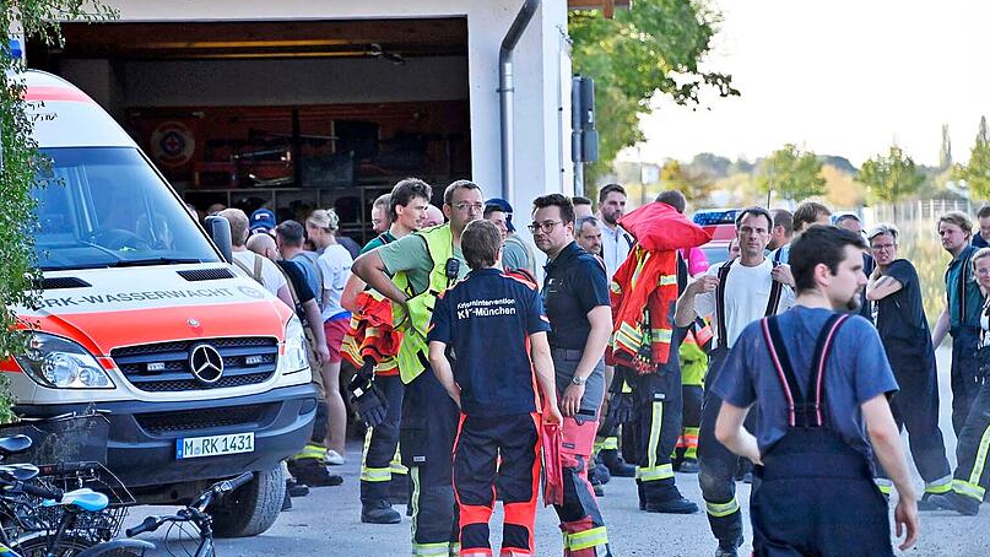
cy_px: 296
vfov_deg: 6.1
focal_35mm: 200
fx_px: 5250
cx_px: 496
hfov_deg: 10.8
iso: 1000
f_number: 5.6
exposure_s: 1/1000
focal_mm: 190
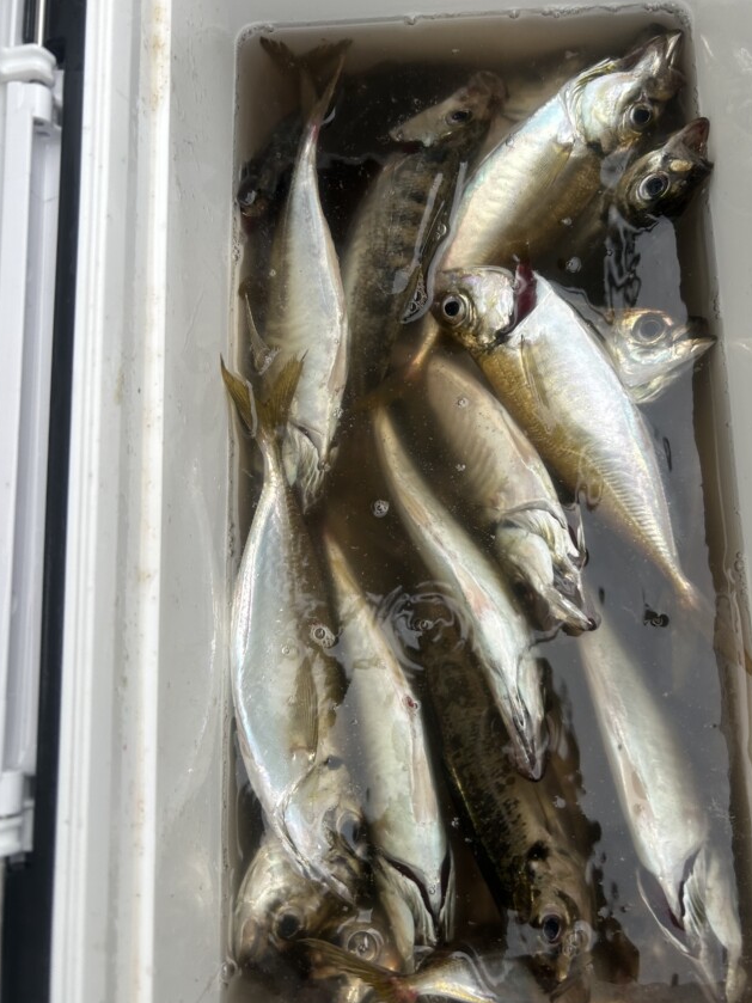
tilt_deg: -78.0
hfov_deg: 45.3
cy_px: 482
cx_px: 432
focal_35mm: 31
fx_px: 898
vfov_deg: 58.3
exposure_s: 1/270
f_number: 1.5
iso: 40
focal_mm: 5.7
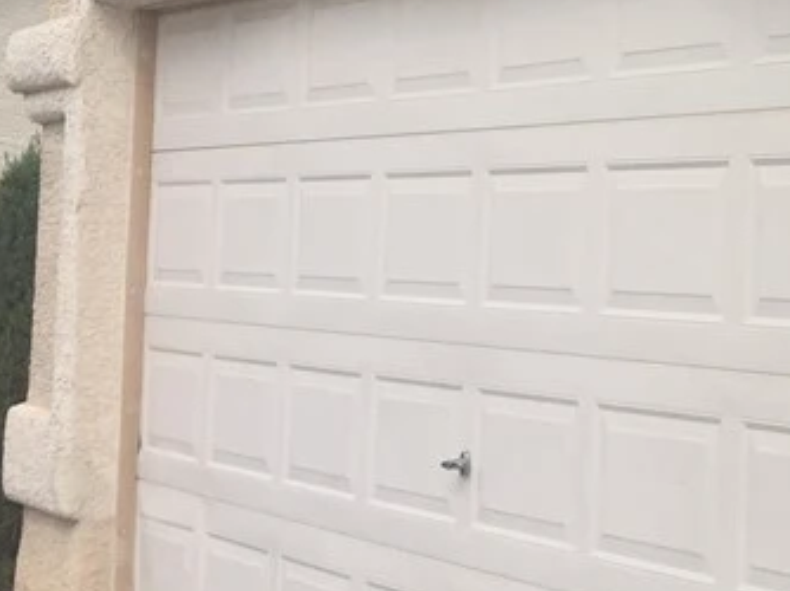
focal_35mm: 89
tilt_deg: +4.5
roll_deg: -0.8
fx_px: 2030
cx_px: 1090
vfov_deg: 16.4
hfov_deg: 19.8
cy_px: 95
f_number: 2.2
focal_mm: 4.15
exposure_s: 1/2083
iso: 32
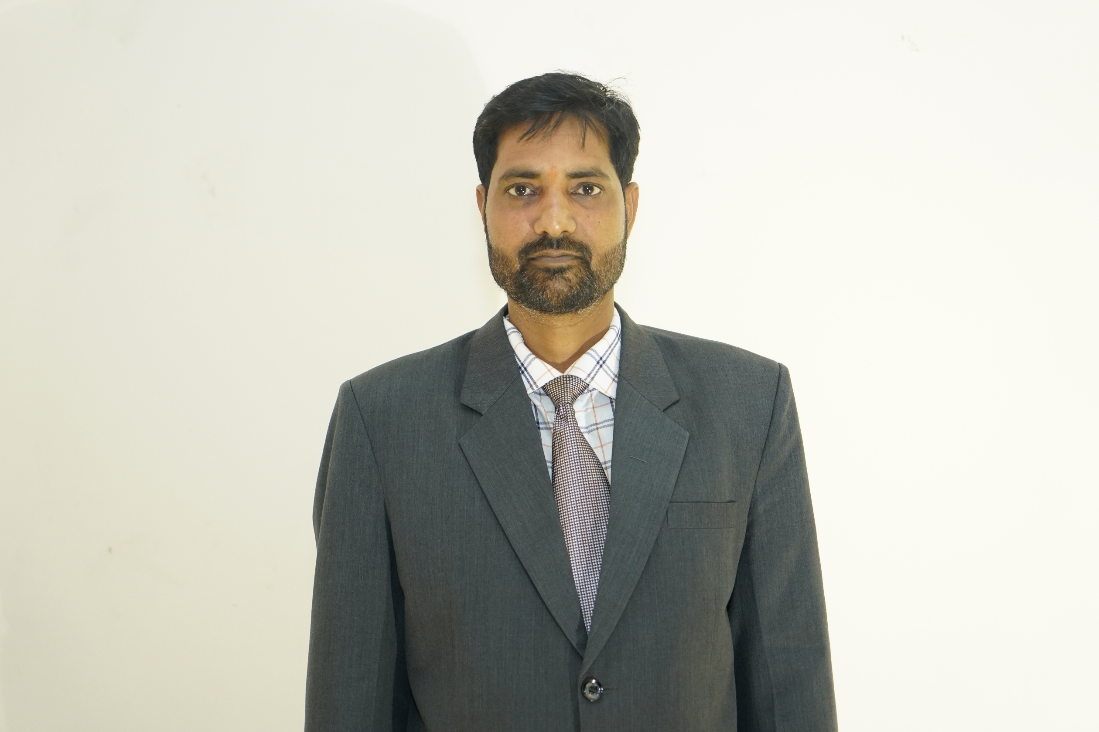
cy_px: 366
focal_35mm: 61
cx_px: 550
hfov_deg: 32.9
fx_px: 1862
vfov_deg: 22.3
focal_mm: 61
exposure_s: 1/100
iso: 2000
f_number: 4
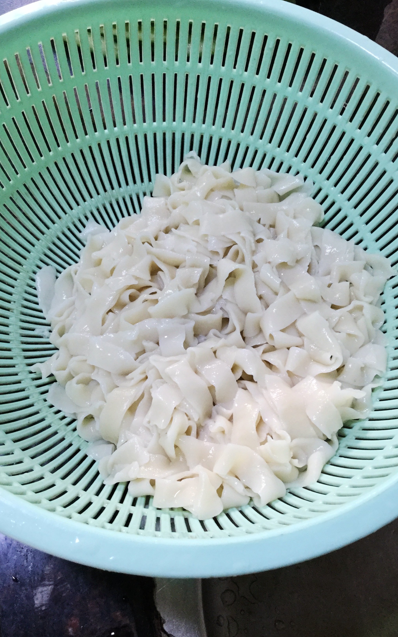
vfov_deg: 58.1
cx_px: 191
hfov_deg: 38.3
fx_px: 573
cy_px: 319
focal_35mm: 33
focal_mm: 3.3
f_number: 2.4
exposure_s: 1/33
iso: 125
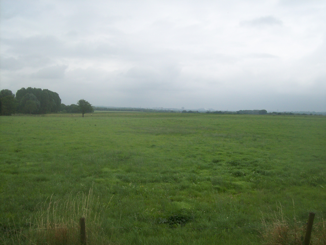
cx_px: 163
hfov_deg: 51.4
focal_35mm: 36
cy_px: 122
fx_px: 339
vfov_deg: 39.7
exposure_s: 1/923
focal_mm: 6
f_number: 4.8
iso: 80
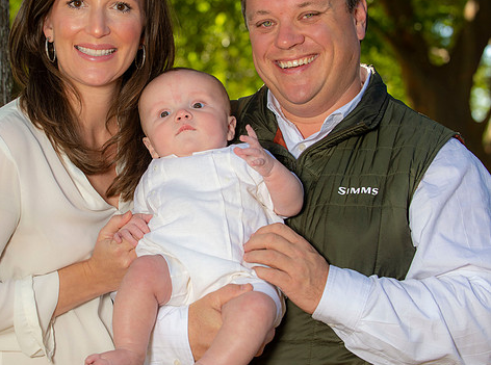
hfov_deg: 18.6
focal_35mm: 106
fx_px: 1499
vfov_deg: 13.9
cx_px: 168
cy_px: 167
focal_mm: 80
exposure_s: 1/250
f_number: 8
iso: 200
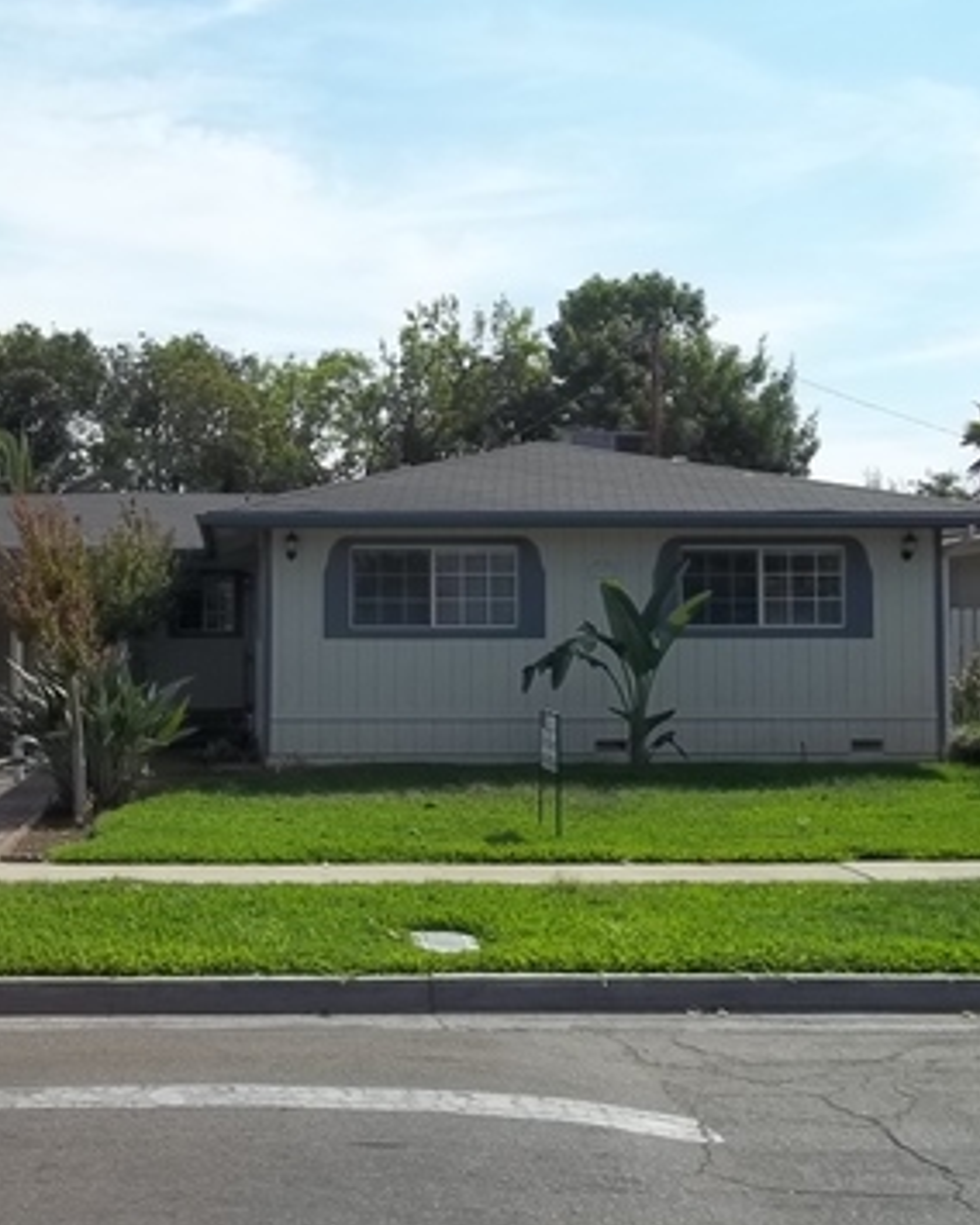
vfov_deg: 41.2
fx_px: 1631
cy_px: 604
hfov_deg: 32.8
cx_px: 248
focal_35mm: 45
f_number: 8.8
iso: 64
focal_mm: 5.7
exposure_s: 1/160
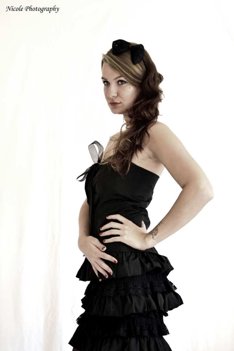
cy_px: 176
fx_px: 585
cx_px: 117
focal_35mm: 60
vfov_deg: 33.4
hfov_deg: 22.6
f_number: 5.6
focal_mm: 40
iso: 220
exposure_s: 1/125
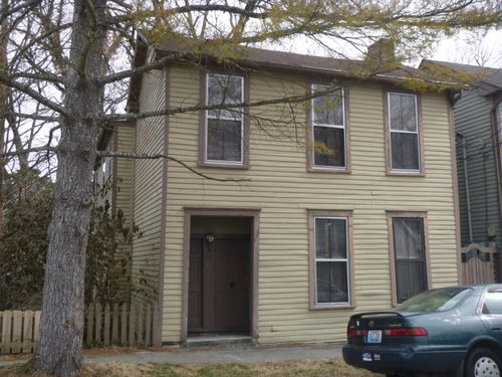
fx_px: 551
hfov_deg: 49.0
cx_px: 251
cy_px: 188
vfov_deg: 37.7
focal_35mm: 38
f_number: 4.5
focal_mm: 6.8
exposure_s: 1/160
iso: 100
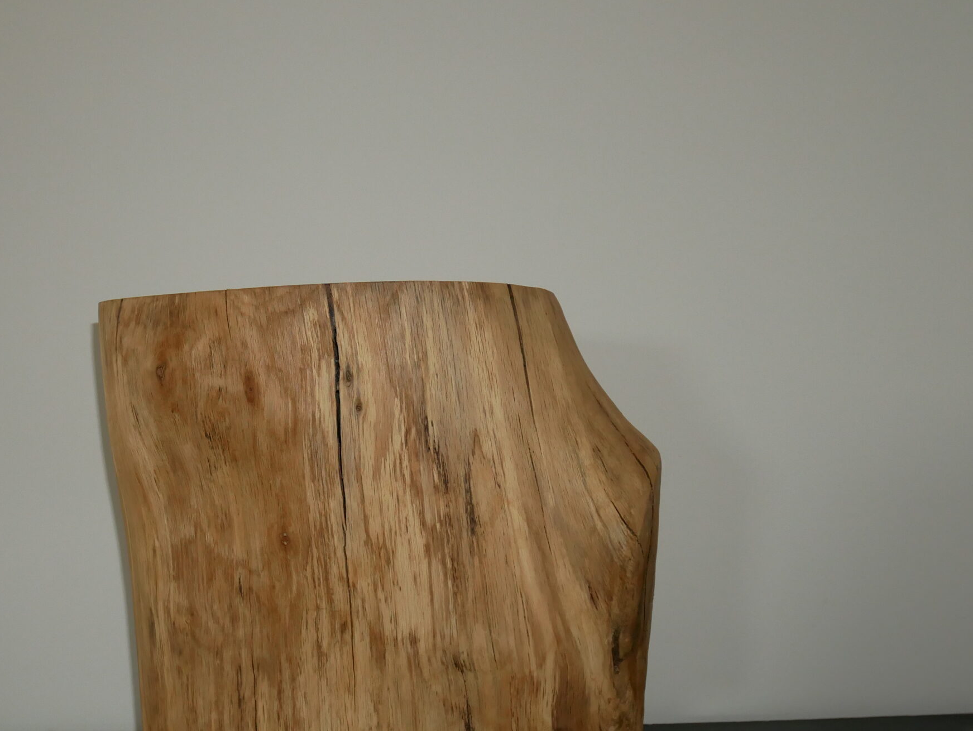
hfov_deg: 40.2
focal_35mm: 47
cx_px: 388
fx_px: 1322
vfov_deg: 30.8
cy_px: 455
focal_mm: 16
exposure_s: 1/60
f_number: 4
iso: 800
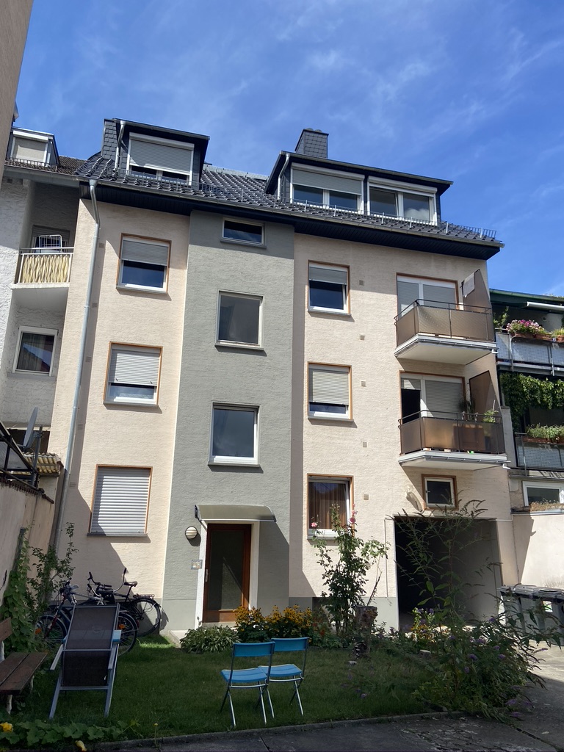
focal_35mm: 26
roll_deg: -1.5
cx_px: 282
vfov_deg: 67.3
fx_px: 565
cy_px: 376
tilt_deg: +17.4
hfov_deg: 53.1
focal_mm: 4.25
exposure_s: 1/2688
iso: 32
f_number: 1.8
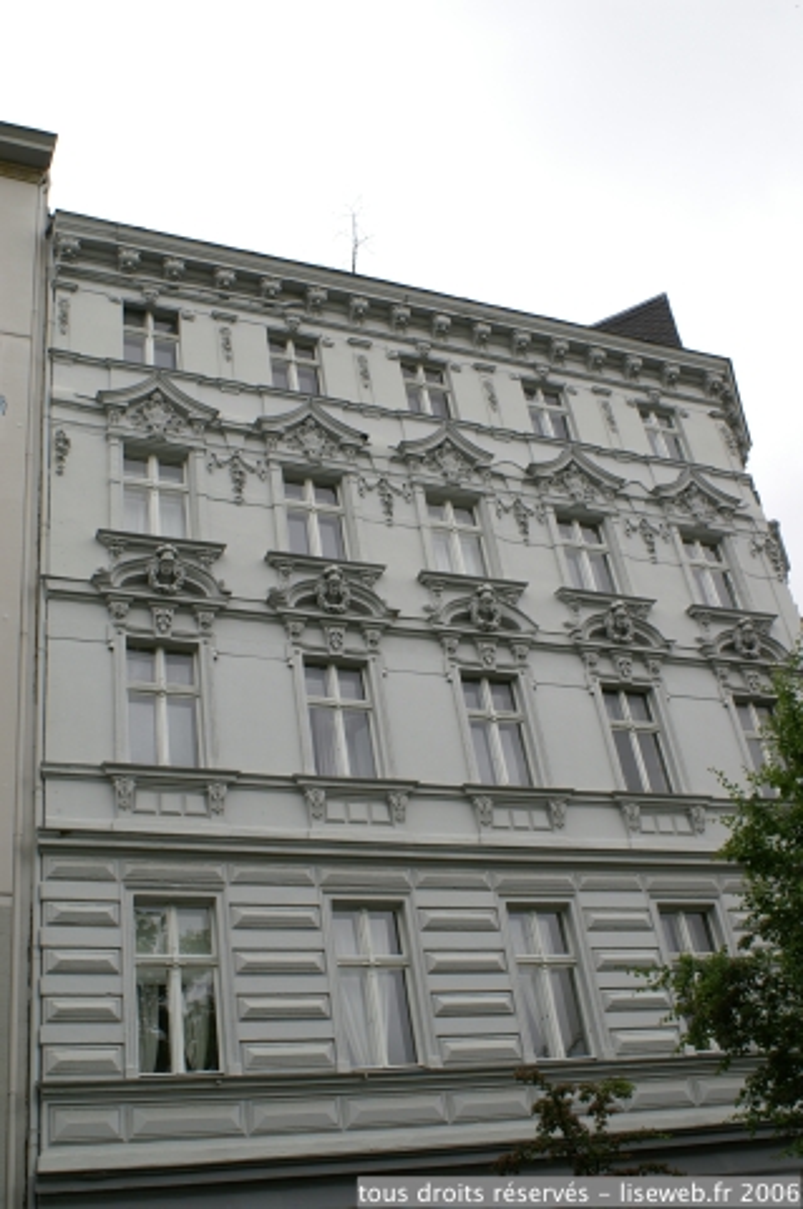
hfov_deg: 34.1
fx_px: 1308
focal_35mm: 39
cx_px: 402
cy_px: 604
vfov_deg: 49.6
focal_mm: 26
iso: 100
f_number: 7.1
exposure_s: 1/40
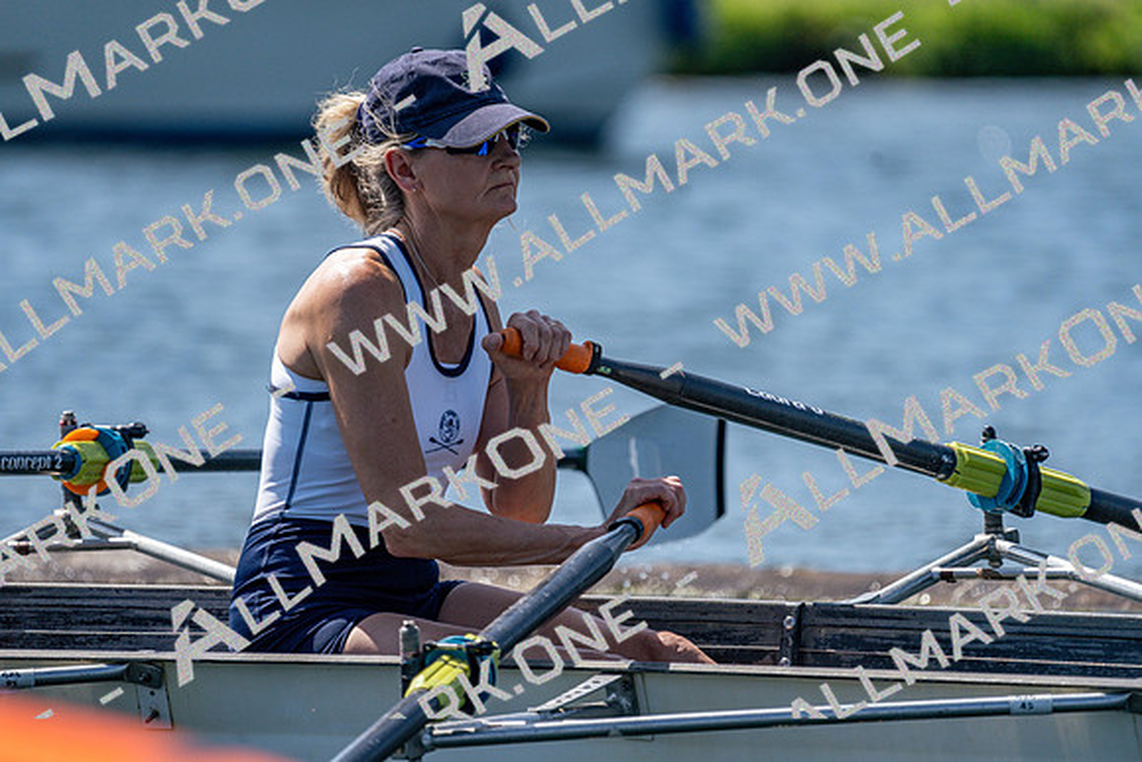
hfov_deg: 3.9
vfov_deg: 2.6
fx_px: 16975
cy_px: 381
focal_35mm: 535
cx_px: 571
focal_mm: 535
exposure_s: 1/2000
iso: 320
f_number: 6.3
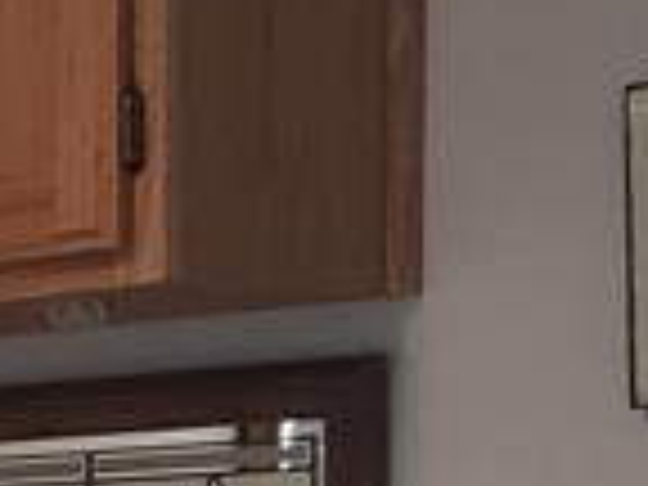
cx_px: -837
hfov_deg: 9.6
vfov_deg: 7.6
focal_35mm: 185
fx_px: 3463
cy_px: 1094
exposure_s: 1/60
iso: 250
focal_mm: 4.3
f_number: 1.5
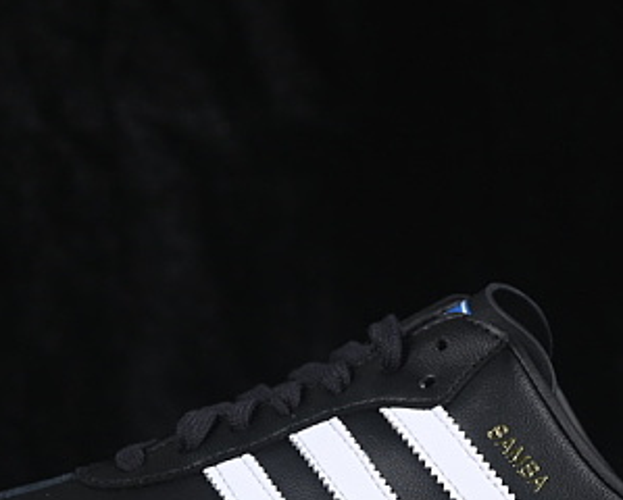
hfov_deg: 10.3
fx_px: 3471
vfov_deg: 8.2
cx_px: 396
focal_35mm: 188
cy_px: 345
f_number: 6.3
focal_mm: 50
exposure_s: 1/60
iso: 160
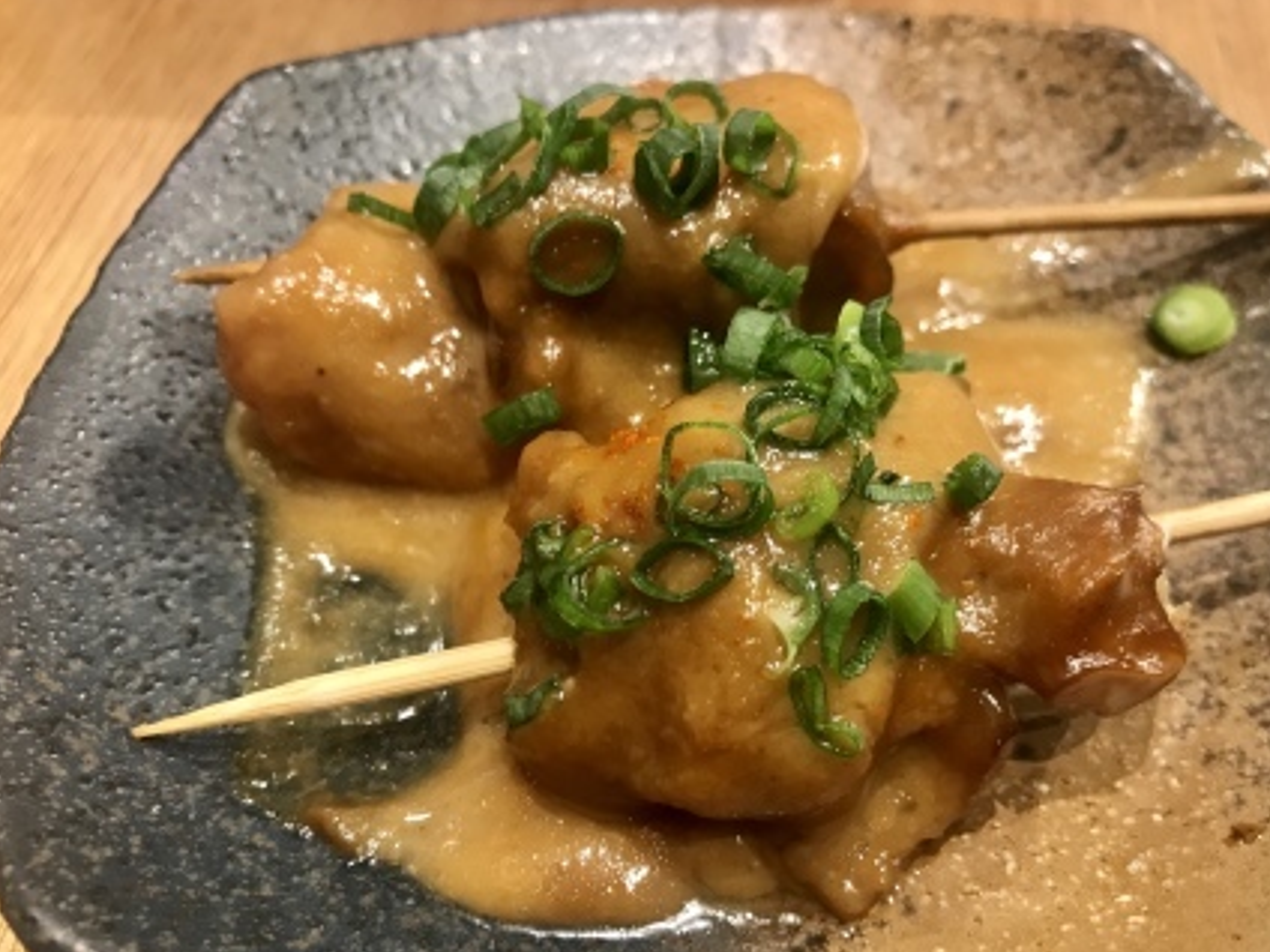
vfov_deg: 42.9
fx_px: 1211
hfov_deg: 55.1
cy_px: 540
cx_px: 737
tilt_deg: -54.5
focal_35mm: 33
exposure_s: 1/17
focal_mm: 3.99
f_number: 1.8
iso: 40
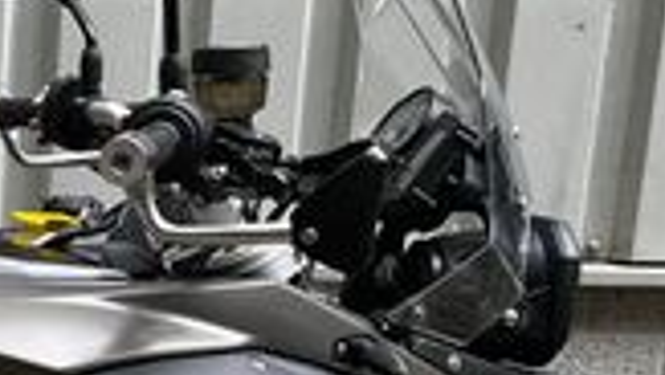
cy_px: 603
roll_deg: -1.7
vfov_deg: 10.5
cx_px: -298
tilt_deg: -14.8
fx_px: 1959
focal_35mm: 111
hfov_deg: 17.5
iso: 64
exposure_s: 1/121
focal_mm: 5.1
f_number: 1.6
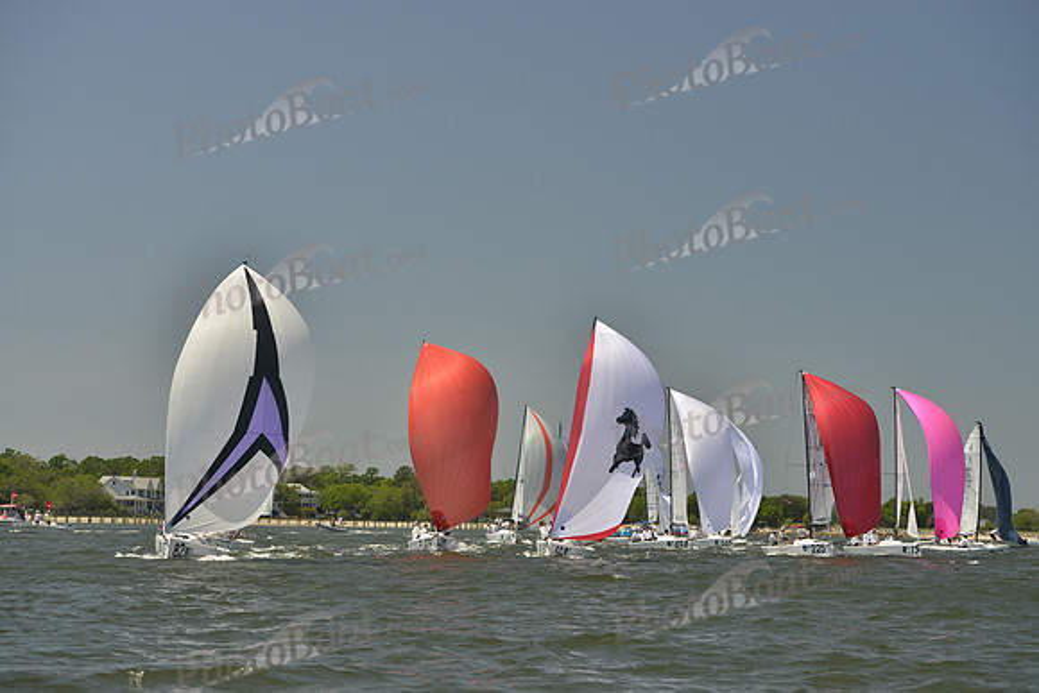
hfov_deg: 22.1
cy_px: 346
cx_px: 520
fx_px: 2656
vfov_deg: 14.9
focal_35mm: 92
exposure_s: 1/1000
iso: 280
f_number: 6.3
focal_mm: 92
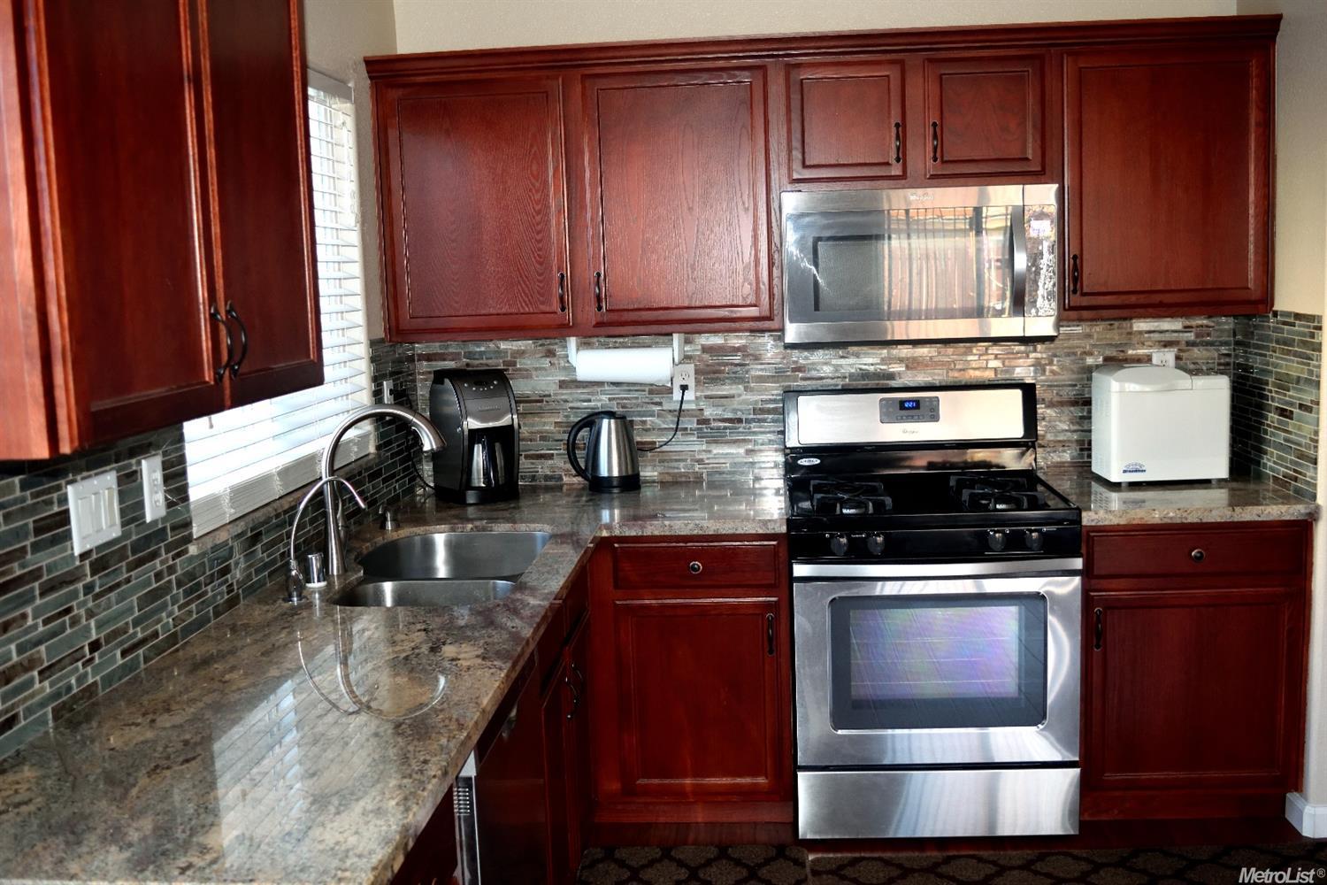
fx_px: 1327
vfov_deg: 36.9
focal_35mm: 36
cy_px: 442
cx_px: 664
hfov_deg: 53.1
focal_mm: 24
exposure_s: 1/80
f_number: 4.5
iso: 800
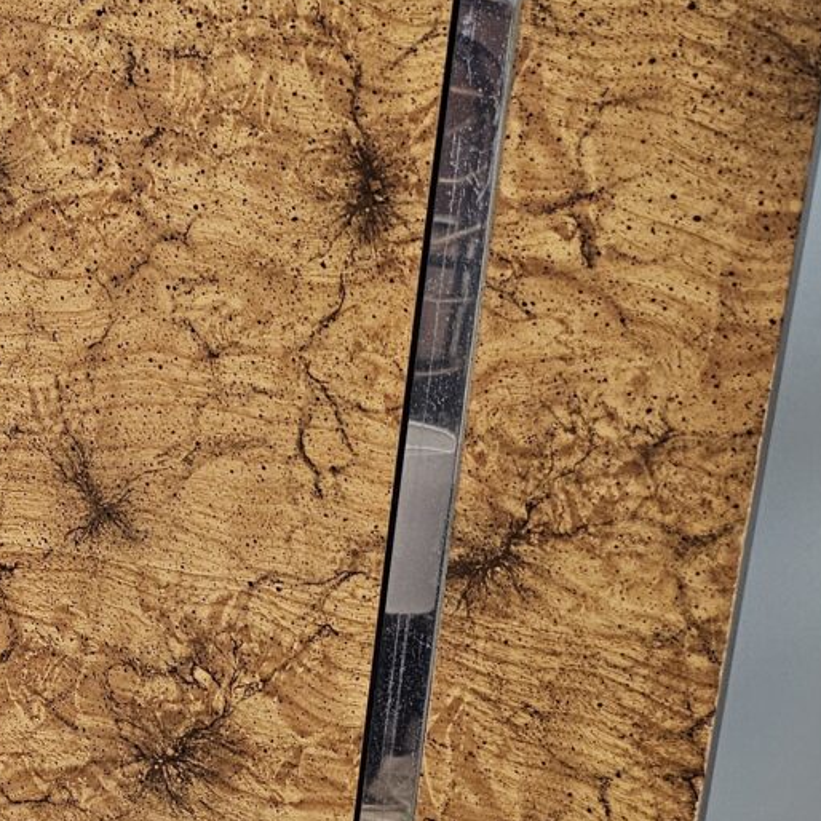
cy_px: 521
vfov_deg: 22.7
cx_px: -331
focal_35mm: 76
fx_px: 2039
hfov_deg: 20.2
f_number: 1.7
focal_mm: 6.3
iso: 200
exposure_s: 1/120
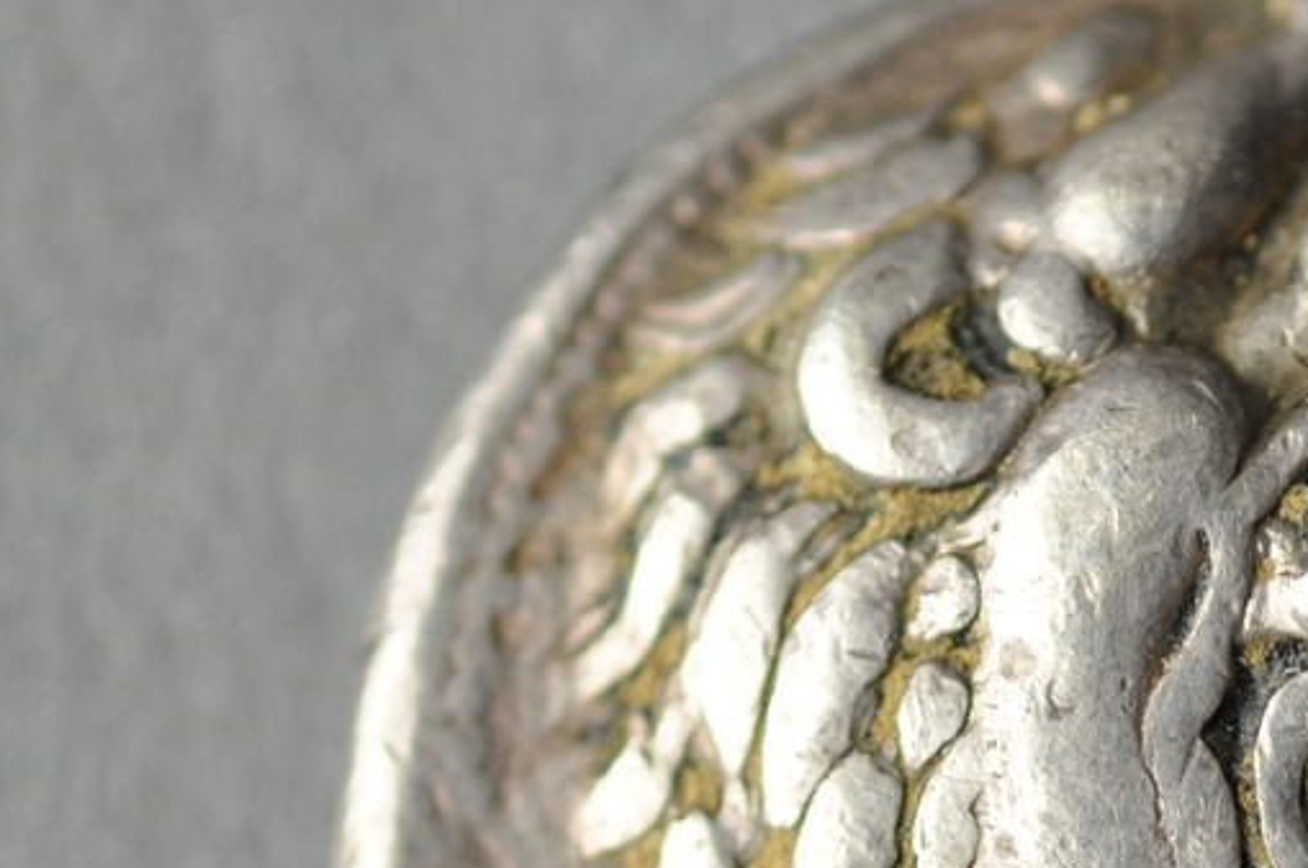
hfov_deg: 7.3
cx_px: 1367
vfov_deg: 4.8
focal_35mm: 283
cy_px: 972
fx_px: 10269
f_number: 3.3
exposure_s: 1/50
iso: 200
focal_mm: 60
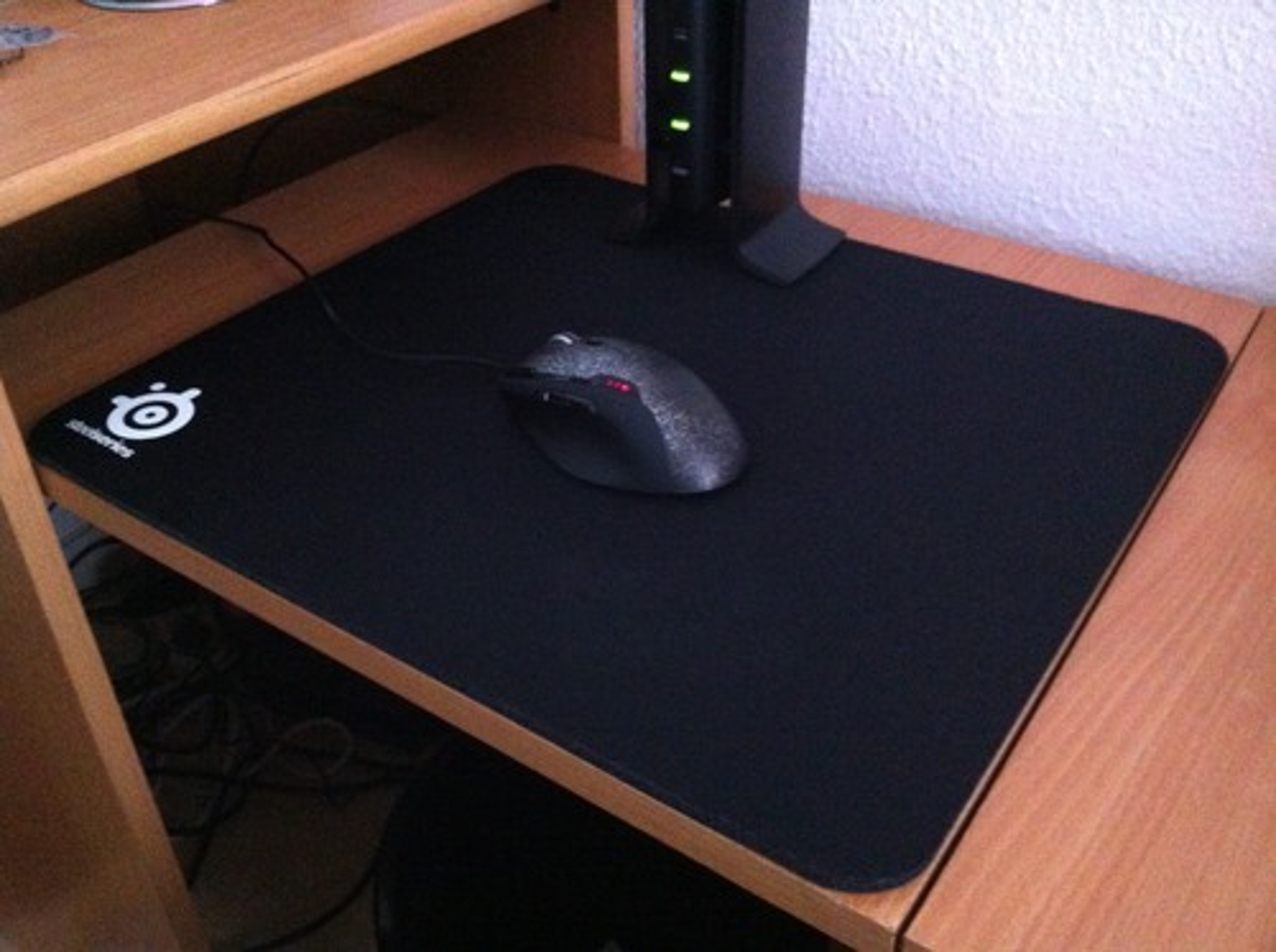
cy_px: 476
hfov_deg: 52.7
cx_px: 638
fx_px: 1288
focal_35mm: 35
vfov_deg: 40.6
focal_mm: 3.85
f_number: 2.8
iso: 1000
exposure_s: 1/15
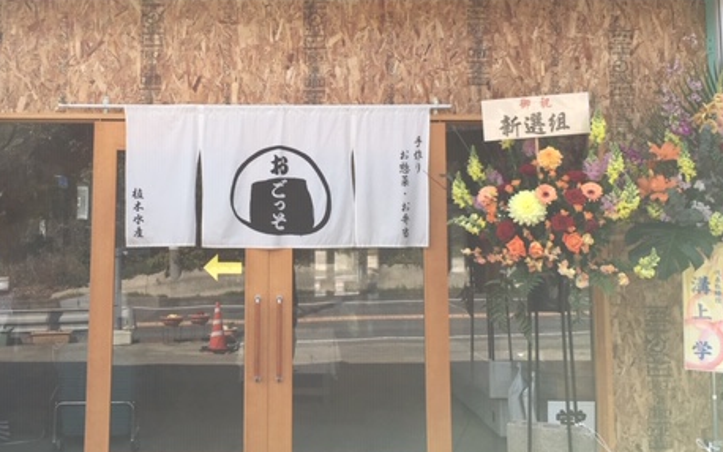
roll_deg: -1.3
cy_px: 134
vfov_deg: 29.5
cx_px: 267
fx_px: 847
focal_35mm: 43
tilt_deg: +5.0
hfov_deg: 45.8
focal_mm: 4.15
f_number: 2.2
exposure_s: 1/574
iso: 25
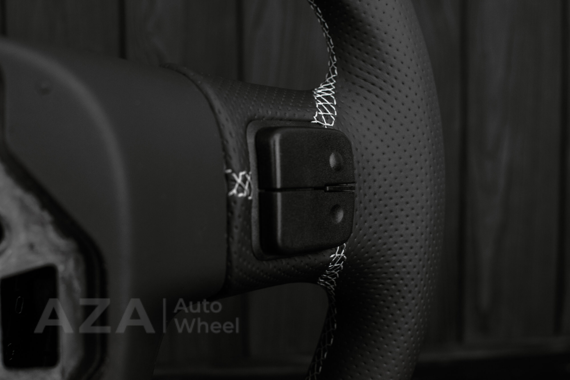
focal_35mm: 52
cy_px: 190
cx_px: 285
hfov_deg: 37.8
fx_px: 831
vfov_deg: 25.8
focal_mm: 35
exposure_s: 1/125
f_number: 6.3
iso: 500
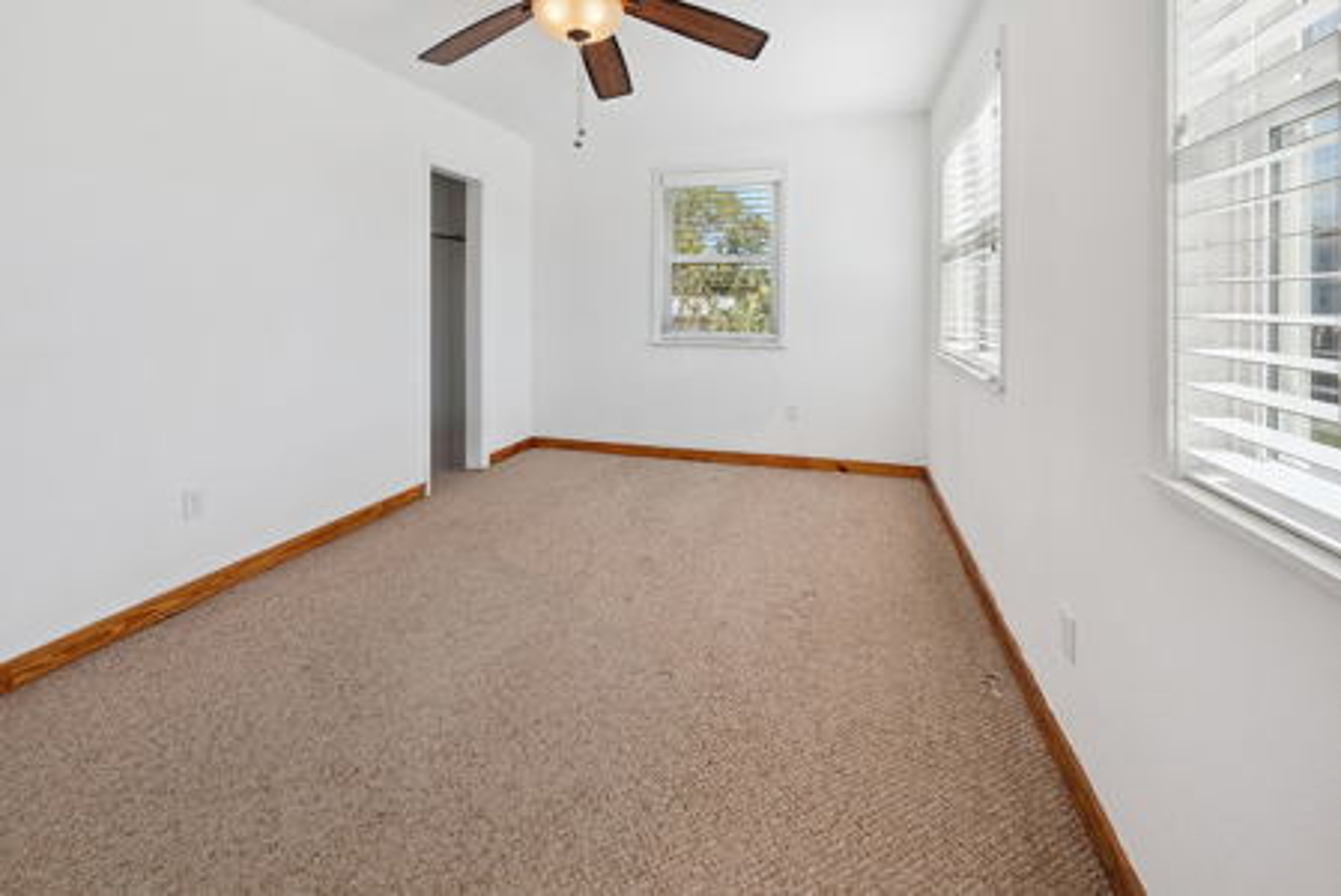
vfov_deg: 81.3
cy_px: 448
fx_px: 522
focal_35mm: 14
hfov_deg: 104.2
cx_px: 670
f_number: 8
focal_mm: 14
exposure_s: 1/125
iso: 320
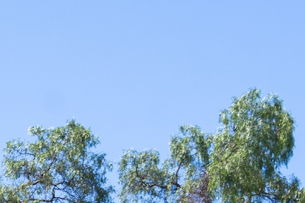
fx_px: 1863
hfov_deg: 8.2
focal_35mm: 220
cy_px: 552
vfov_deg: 5.9
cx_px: -540
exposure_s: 1/100
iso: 100
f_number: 8
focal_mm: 30
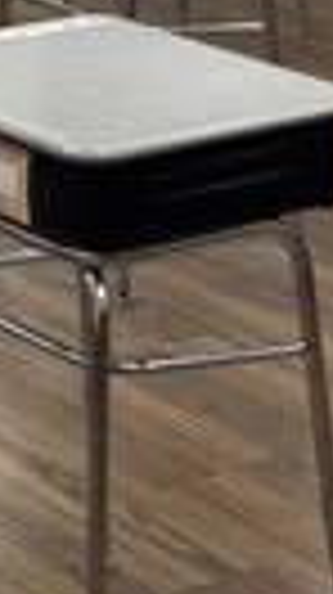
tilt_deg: +8.2
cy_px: -927
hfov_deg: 7.6
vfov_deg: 11.0
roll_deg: +1.2
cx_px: 153
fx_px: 2502
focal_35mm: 159
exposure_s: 1/129
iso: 100
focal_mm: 6.76
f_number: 1.78
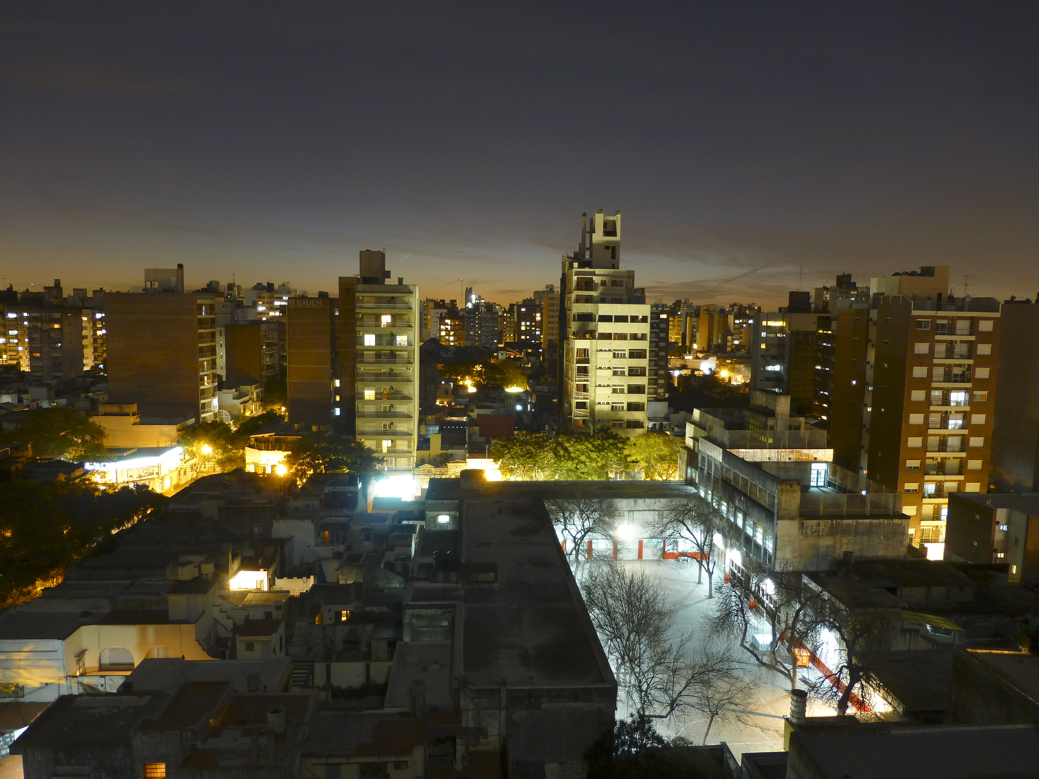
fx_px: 720
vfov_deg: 56.8
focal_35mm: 24
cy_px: 390
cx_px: 520
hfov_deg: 71.6
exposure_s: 10
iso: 100
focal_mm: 4.3
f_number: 3.3
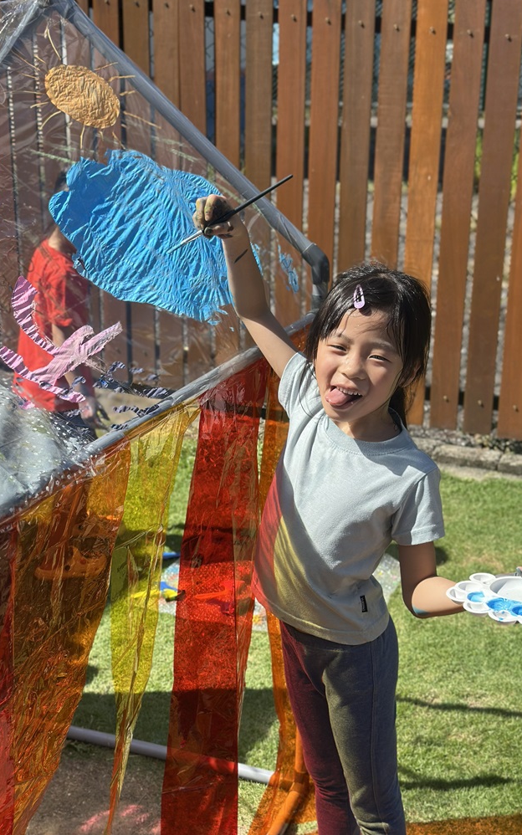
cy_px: 418
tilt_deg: -19.1
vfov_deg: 39.6
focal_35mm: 51
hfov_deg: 25.3
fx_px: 1161
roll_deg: +0.6
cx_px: 225
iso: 80
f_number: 1.78
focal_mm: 6.86
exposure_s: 1/3367
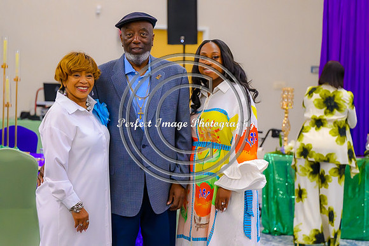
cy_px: 123
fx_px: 1076
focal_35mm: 105
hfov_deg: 19.5
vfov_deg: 13.0
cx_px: 184
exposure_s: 1/200
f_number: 2.8
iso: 5000
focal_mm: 70
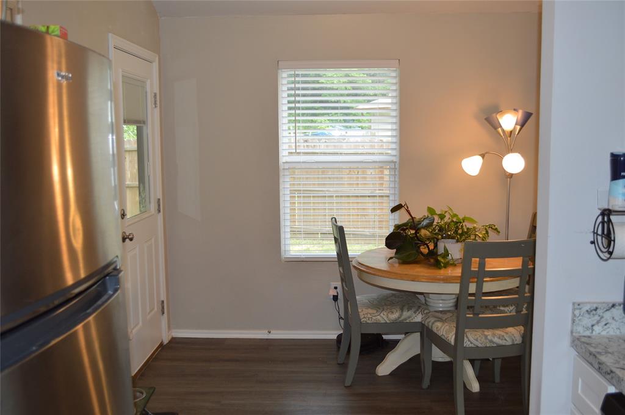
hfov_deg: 53.2
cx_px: 312
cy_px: 208
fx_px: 624
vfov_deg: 36.8
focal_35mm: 36
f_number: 4
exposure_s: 1/80
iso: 400
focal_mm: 24
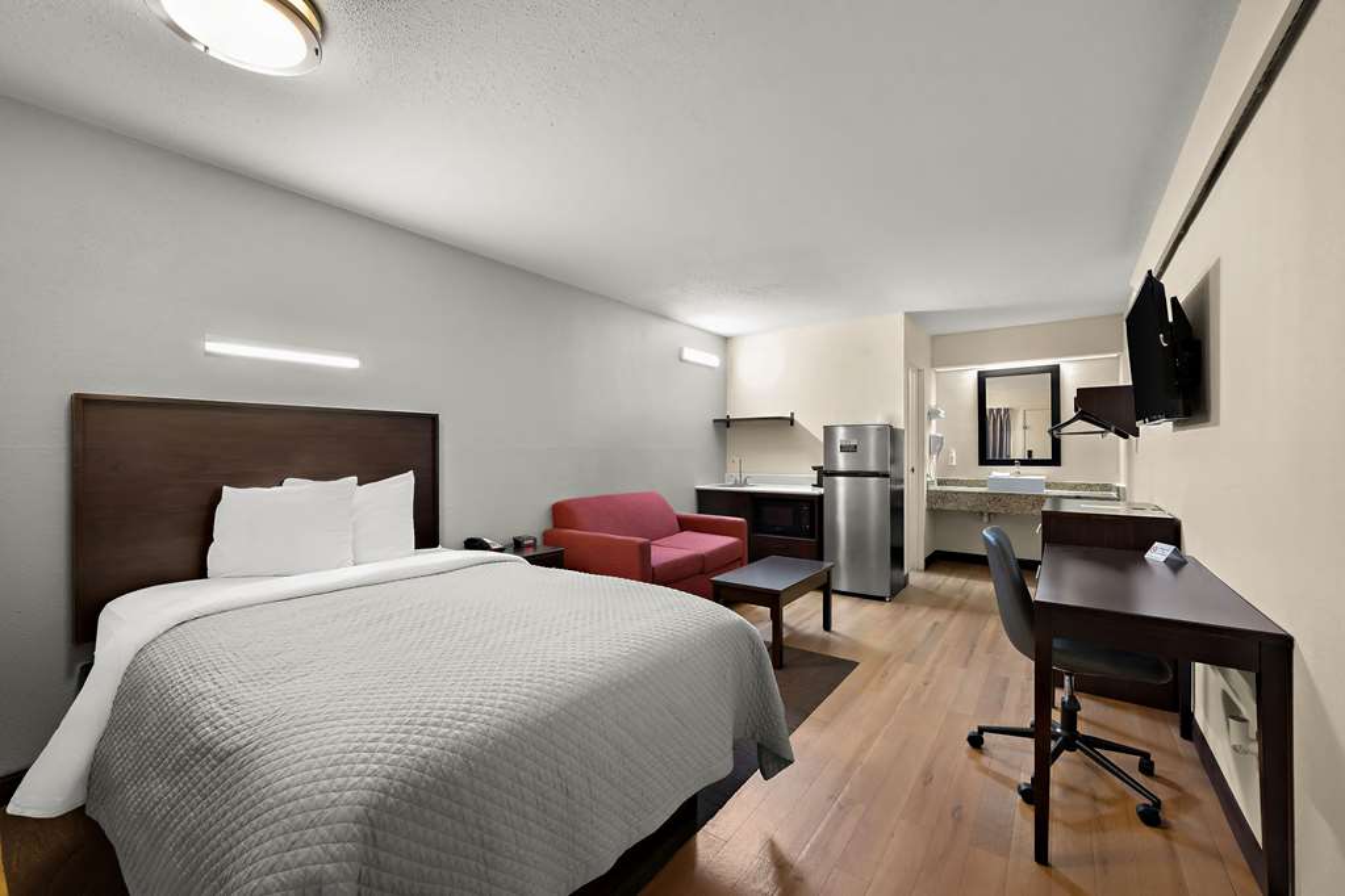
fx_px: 523
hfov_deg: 104.3
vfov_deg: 81.2
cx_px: 672
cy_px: 448
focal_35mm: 14
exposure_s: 2.5
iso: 400
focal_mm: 14
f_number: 8
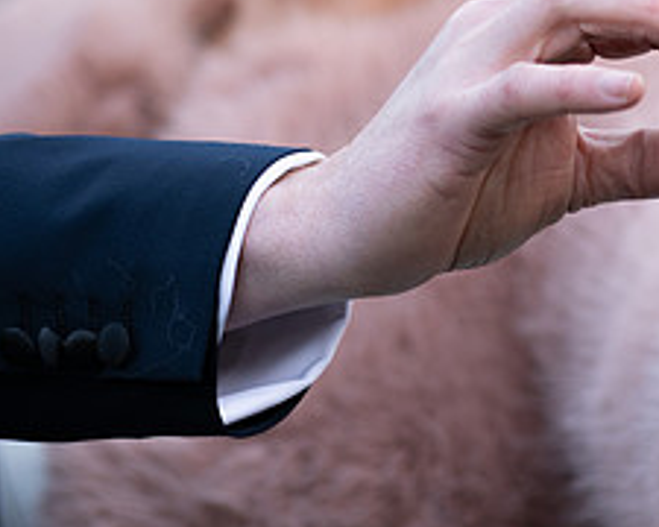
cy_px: 51
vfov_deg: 4.1
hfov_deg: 5.2
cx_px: 398
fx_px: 7314
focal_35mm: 375
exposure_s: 1/160
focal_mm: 155
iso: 200
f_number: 3.5
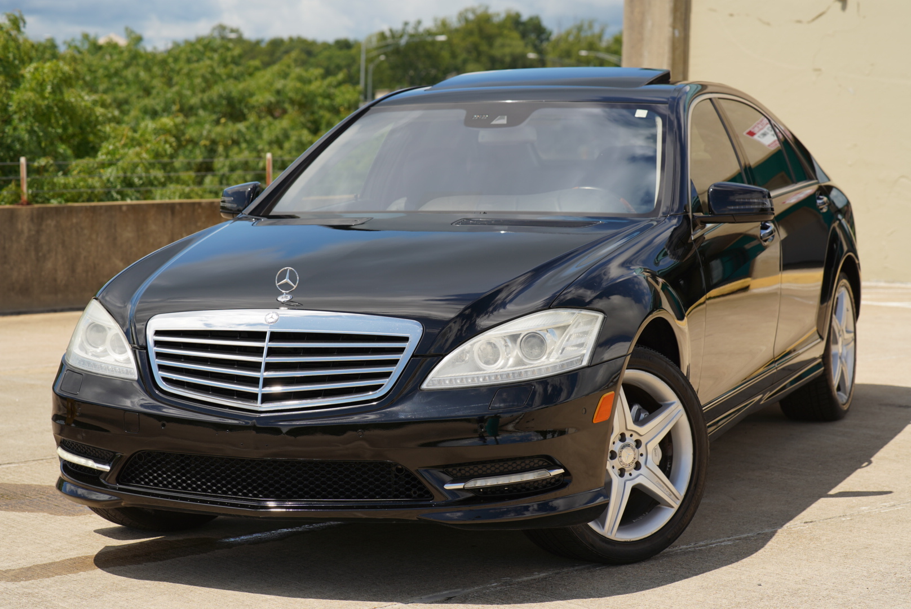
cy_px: 304
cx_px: 456
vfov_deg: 16.1
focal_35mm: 85
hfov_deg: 23.9
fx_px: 2152
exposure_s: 1/640
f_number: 4.5
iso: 100
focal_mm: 85
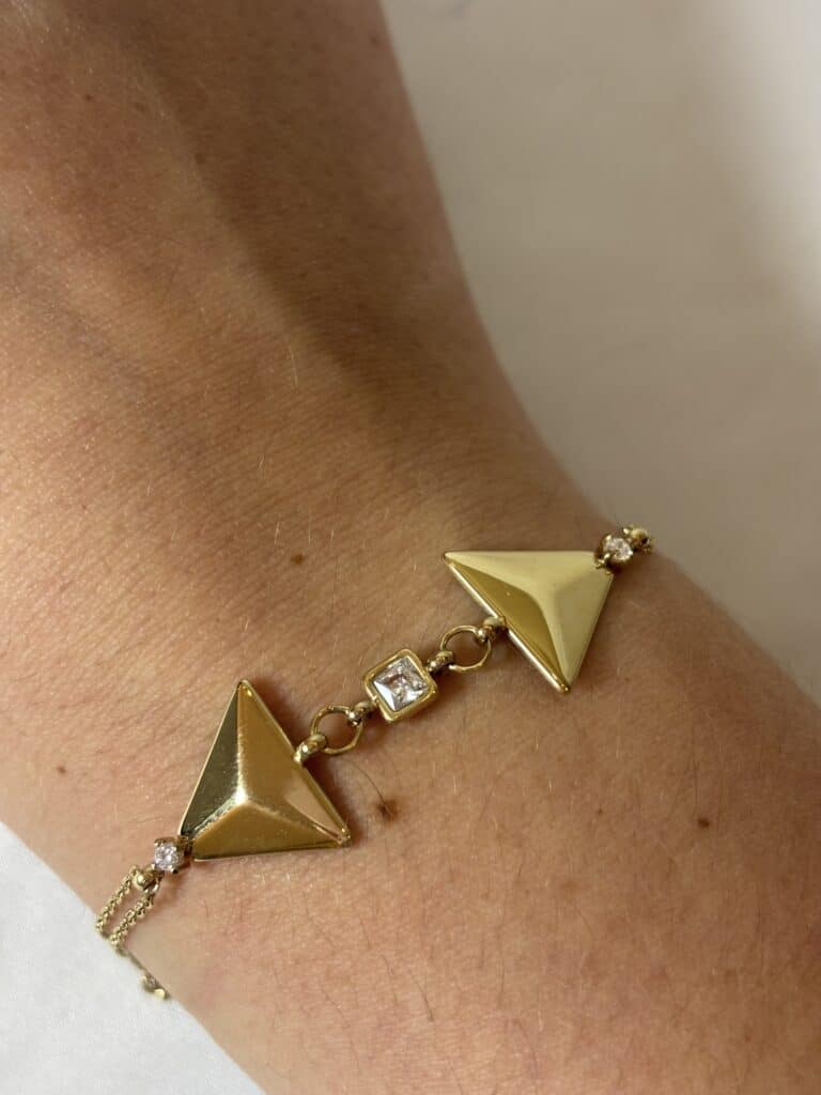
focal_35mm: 52
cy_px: 548
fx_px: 1644
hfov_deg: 28.0
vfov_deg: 36.8
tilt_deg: -73.6
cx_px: 410
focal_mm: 5.96
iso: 50
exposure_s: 1/100
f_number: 1.6
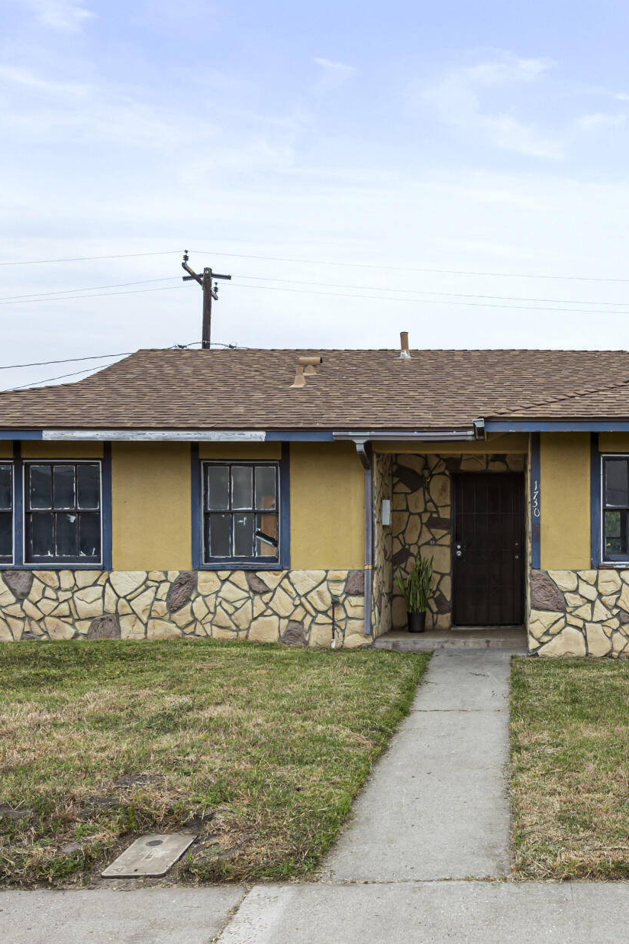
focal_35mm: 34
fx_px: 891
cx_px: 518
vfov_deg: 55.4
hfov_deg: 37.3
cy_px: 567
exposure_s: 1/250
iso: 100
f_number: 9.5
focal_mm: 14
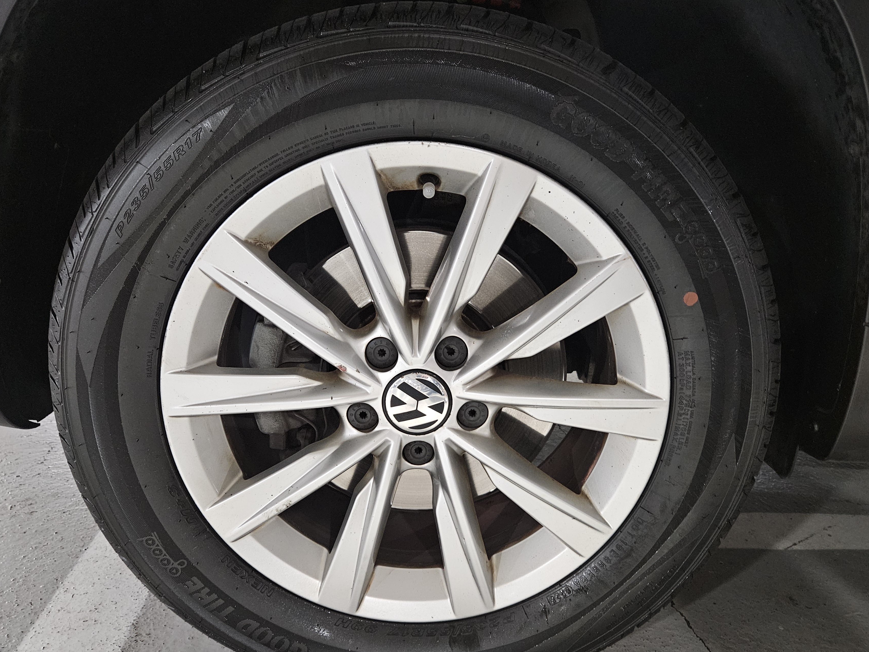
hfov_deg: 65.3
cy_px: 340
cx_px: 439
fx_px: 678
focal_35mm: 27
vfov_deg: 51.3
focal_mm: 5.4
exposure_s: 1/30
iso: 500
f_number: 1.8
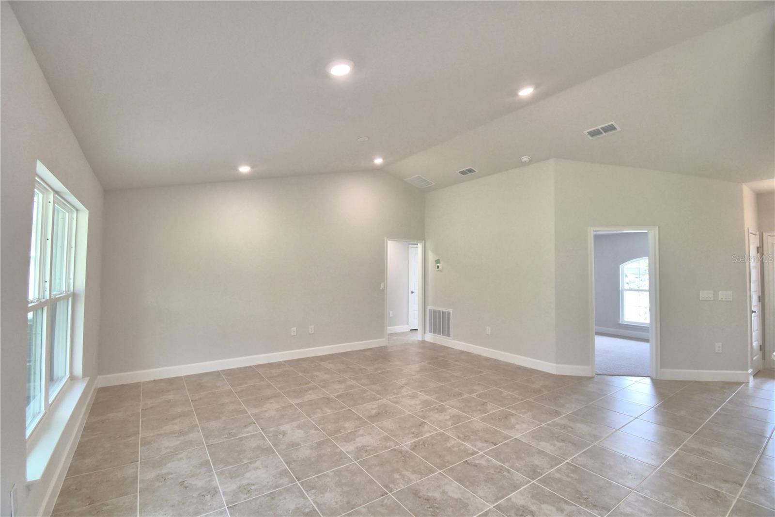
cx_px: 388
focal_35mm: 15
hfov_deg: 100.4
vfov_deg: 77.3
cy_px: 258
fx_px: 323
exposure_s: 1/80
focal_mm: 10
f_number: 4.5
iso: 400
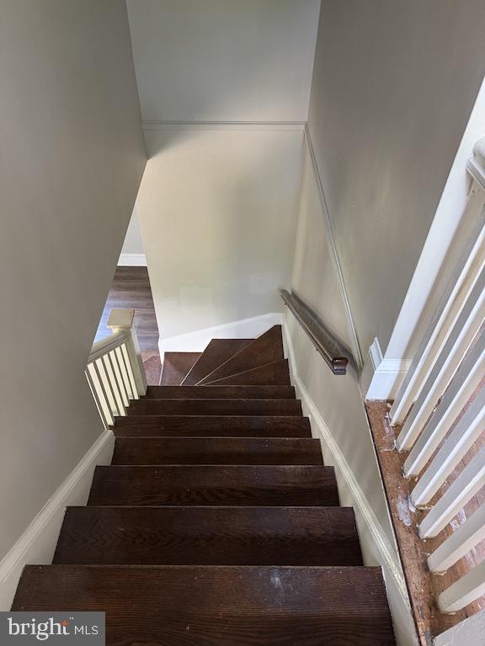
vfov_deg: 71.6
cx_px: 242
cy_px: 323
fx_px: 448
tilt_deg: -45.7
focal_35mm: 24
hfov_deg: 56.8
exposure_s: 1/60
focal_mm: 6.76
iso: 400
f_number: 1.78
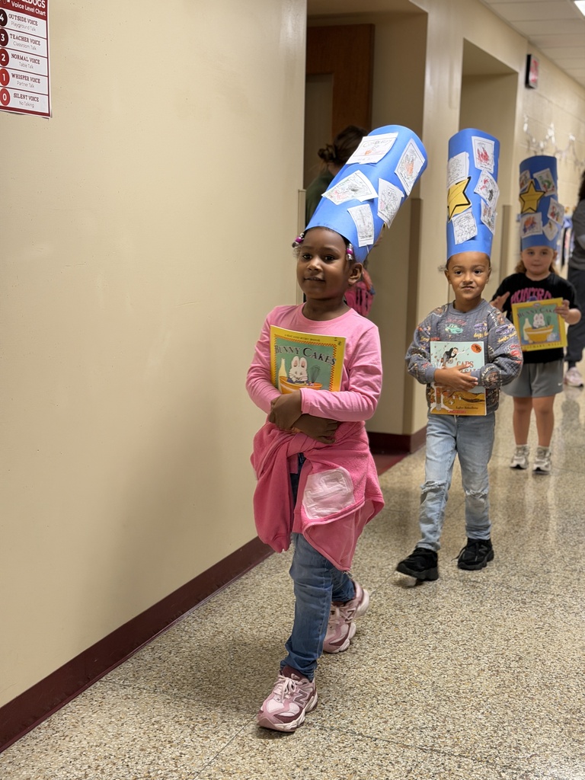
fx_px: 1082
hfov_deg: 30.3
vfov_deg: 39.7
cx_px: 292
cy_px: 390
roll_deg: -1.3
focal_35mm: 48
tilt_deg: -9.1
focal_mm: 6.76
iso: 200
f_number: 1.78
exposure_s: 1/60
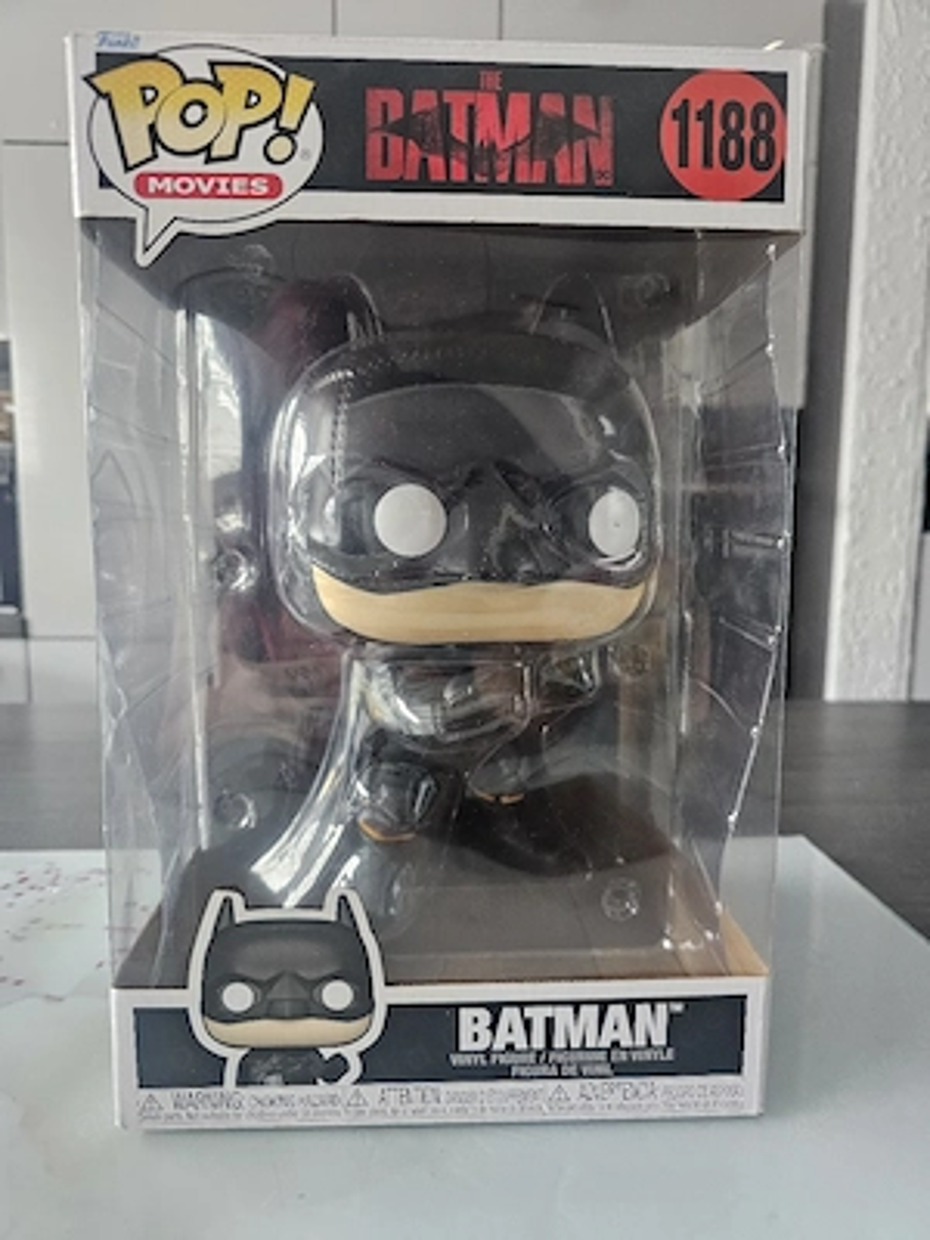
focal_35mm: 23
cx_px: 465
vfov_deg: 73.9
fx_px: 824
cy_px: 620
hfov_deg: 58.9
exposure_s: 1/101
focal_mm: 6.3
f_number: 1.7
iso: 640
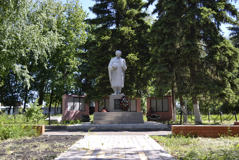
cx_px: 120
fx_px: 299
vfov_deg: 29.9
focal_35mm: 45
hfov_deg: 43.6
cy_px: 80
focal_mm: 30
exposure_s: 1/160
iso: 100
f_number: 4.5
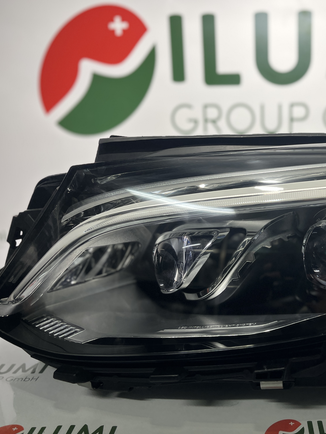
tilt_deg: -15.0
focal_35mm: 35
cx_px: 264
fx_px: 440
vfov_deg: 52.6
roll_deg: +0.5
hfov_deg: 39.0
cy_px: 218
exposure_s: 1/100
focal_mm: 5.1
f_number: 1.6
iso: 64
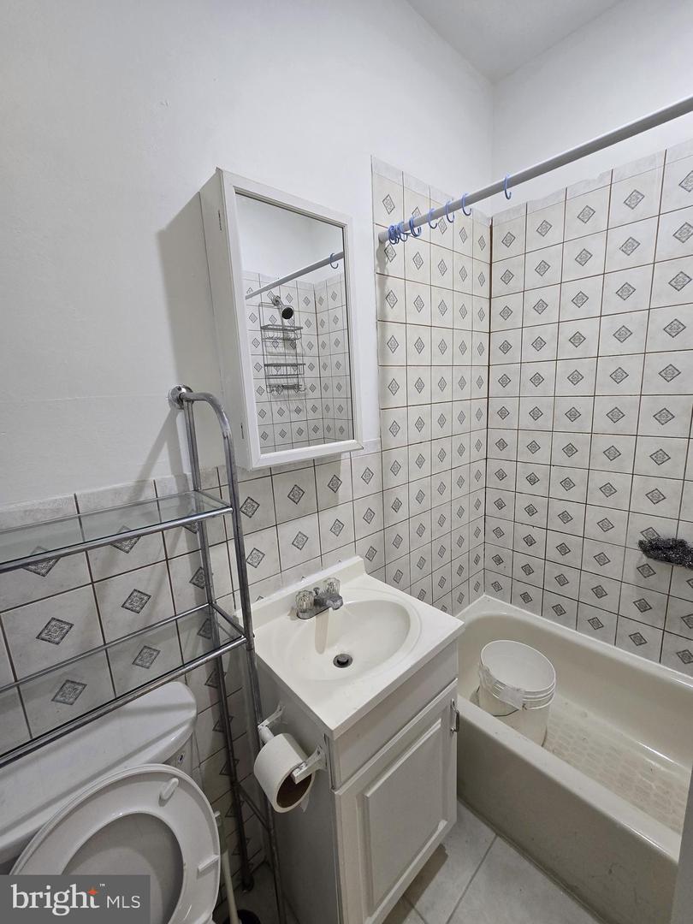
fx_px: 347
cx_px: 346
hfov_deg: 89.9
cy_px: 462
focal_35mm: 13
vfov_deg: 106.2
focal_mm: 2.2
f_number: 2.2
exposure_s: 1/60
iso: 125
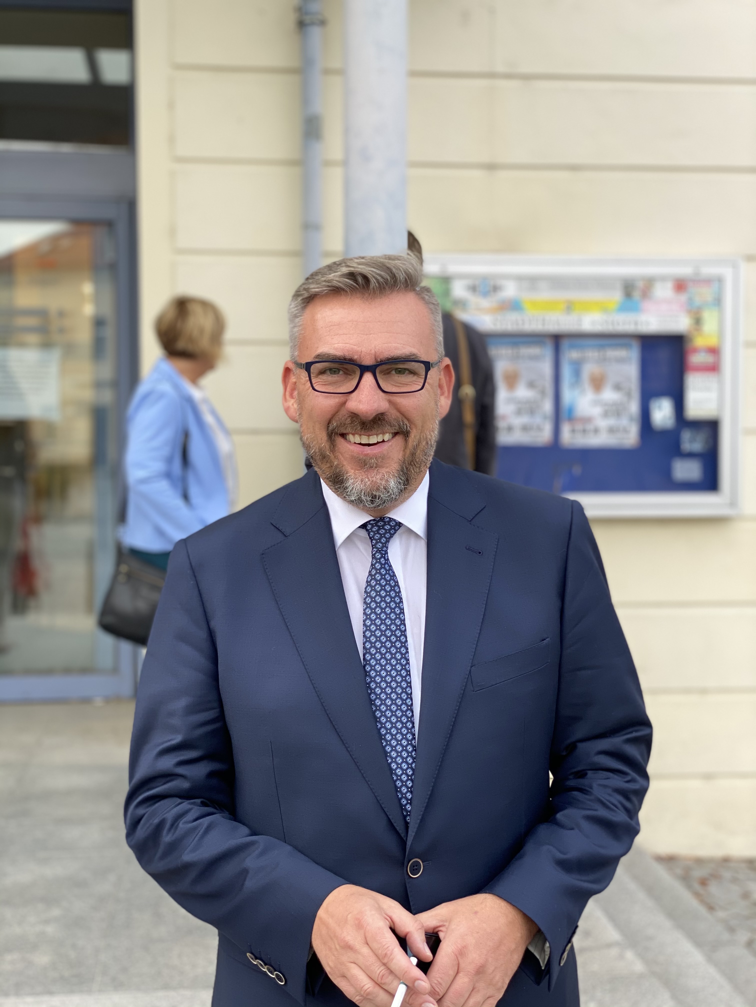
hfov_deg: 28.0
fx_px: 1514
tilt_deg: -1.9
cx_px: 378
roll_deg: -1.1
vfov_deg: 36.8
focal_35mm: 52
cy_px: 504
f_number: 2
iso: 32
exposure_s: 1/122
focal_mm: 6
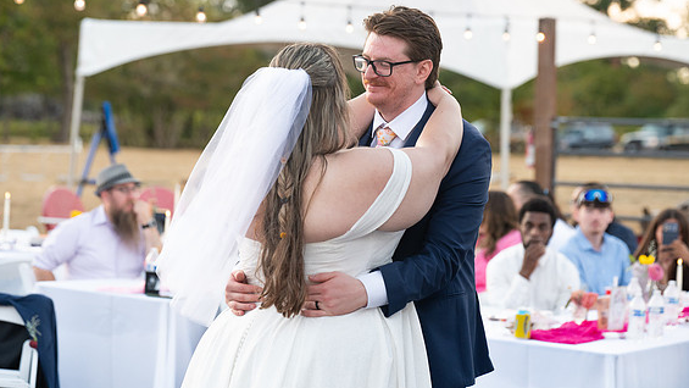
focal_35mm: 115
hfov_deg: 18.6
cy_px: 174
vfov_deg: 10.5
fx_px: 2101
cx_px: 338
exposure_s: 1/500
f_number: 4
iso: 1600
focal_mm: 107
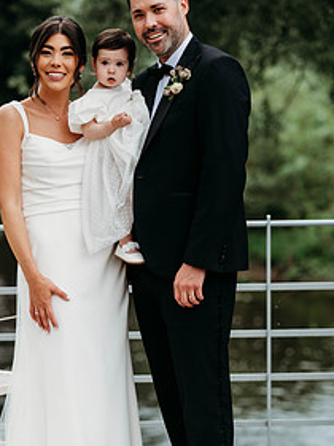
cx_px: 125
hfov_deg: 11.3
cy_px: 271
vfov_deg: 15.0
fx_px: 1685
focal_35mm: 131
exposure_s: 1/1250
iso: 100
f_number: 2.2
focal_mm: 85
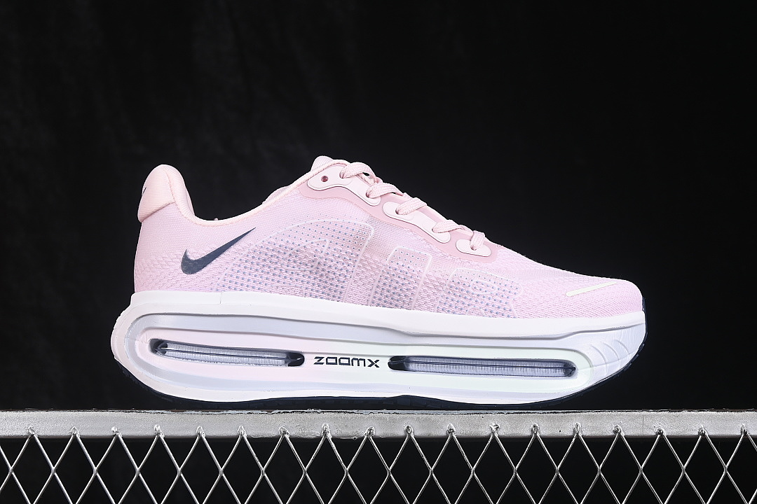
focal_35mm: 75
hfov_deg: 27.0
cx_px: 378
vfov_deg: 18.2
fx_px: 1577
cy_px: 252
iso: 160
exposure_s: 1/80
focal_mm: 50
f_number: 7.1
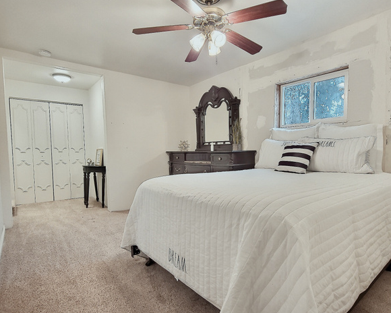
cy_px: 159
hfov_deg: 100.4
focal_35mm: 14
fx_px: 162
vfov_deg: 88.0
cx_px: 214
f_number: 2.2
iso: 800
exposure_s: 1/2
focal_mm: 2.2
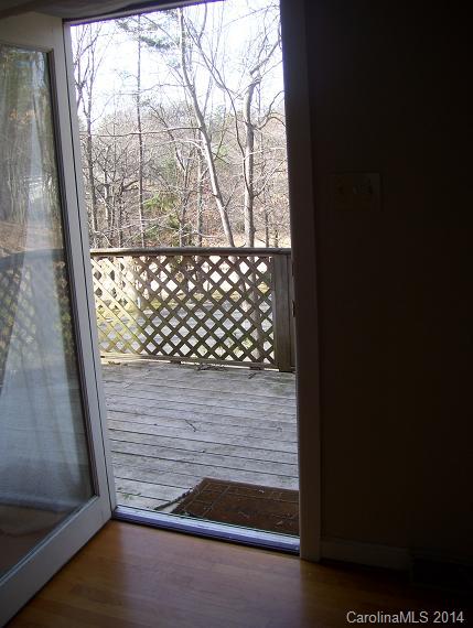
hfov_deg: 39.7
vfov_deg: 51.3
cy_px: 314
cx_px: 236
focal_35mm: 36
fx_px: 654
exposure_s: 1/160
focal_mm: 6
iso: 80
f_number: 2.7
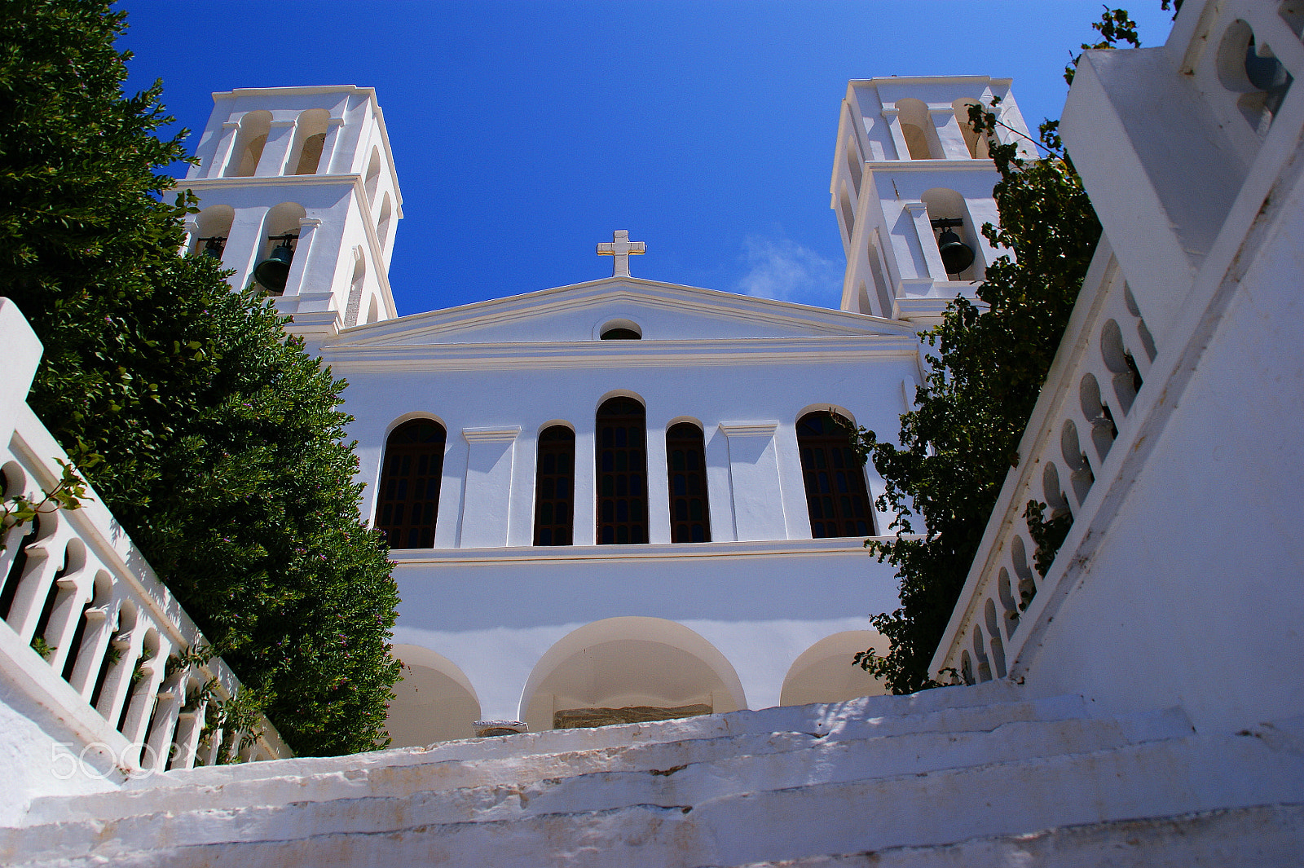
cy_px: 434
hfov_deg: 62.0
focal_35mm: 30
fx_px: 1086
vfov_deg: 43.6
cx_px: 652
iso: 100
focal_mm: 20
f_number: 7.1
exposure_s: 1/800
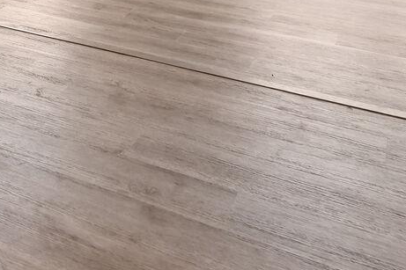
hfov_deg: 28.5
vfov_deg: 18.2
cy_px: -208
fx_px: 676
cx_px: -95
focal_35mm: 60
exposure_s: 1/25
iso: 200
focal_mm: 16
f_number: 8
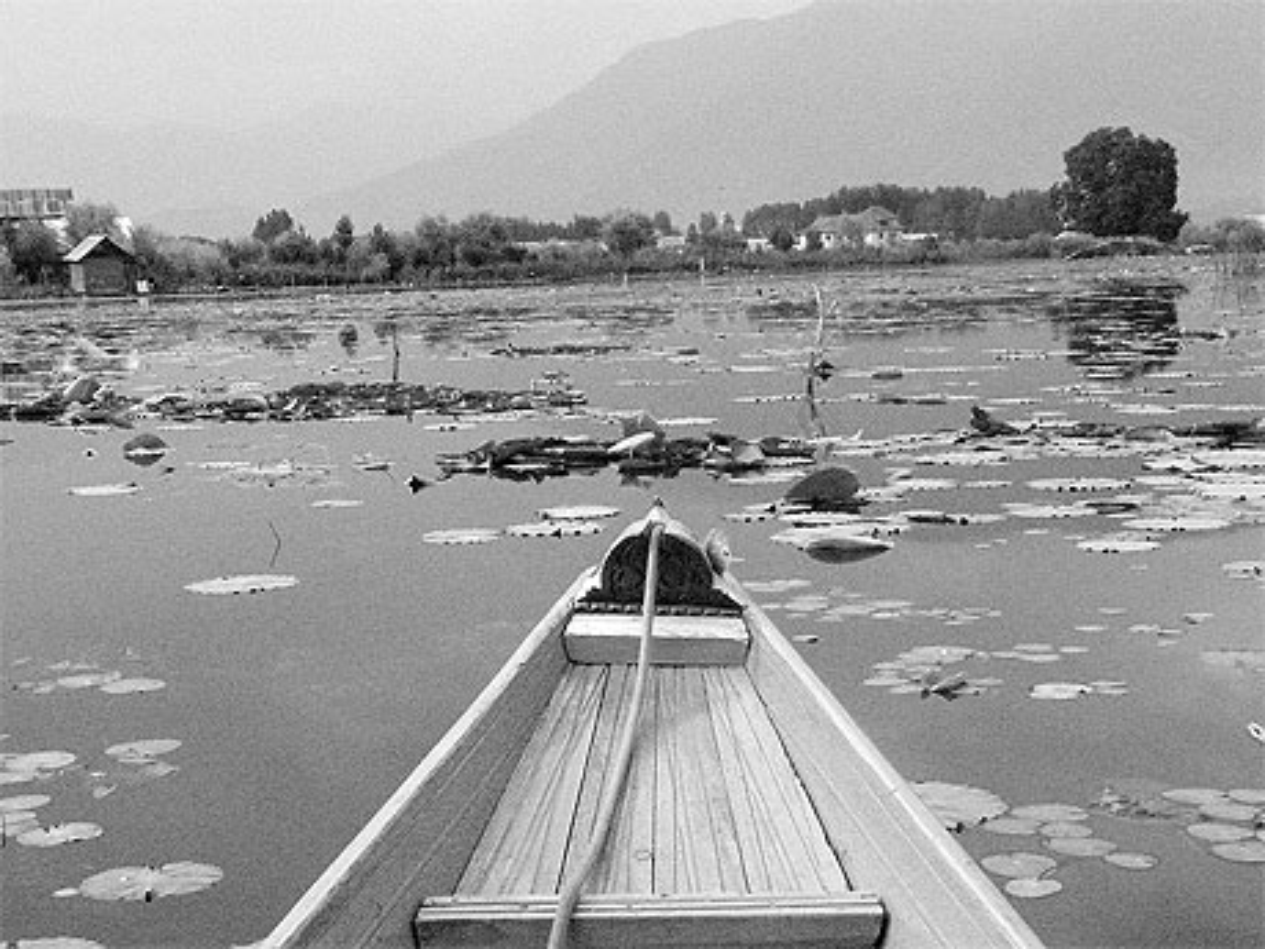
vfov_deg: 26.6
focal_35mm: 55
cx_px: 632
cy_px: 474
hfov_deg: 34.9
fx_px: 2010
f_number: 10
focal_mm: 11.7
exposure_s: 1/1000
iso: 1600
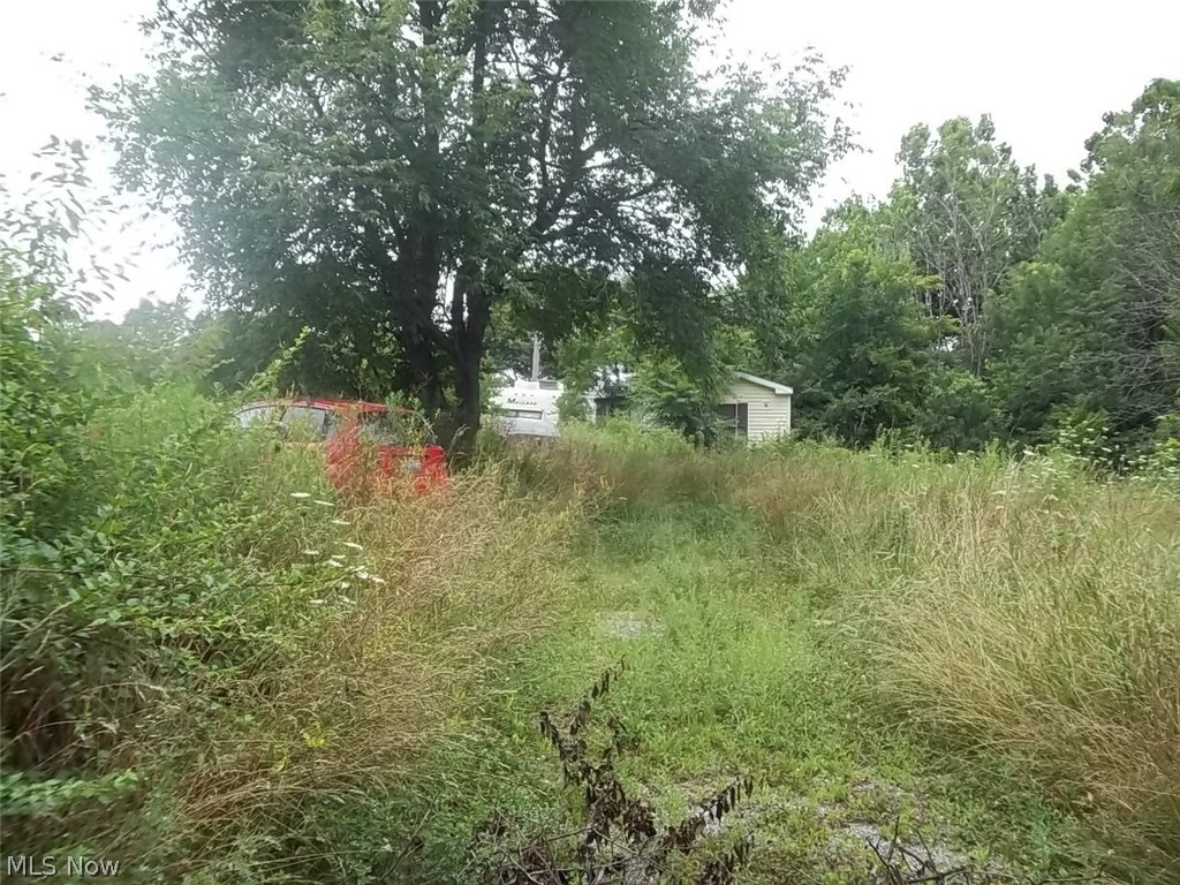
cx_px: 590
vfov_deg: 44.2
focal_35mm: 32
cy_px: 442
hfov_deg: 56.8
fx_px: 1091
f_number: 2.9
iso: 80
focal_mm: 5.7
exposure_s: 1/320
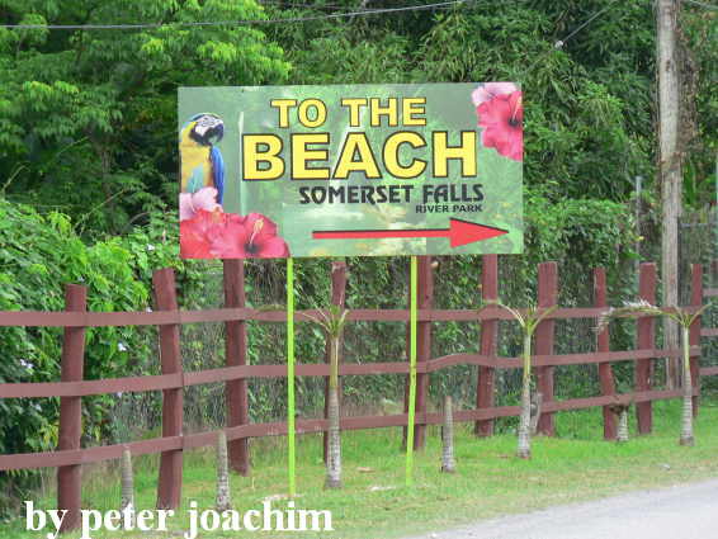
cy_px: 270
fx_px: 4358
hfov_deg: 9.4
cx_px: 359
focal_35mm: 210
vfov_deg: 7.1
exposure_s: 1/50
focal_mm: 35.9
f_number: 3.3
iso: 64
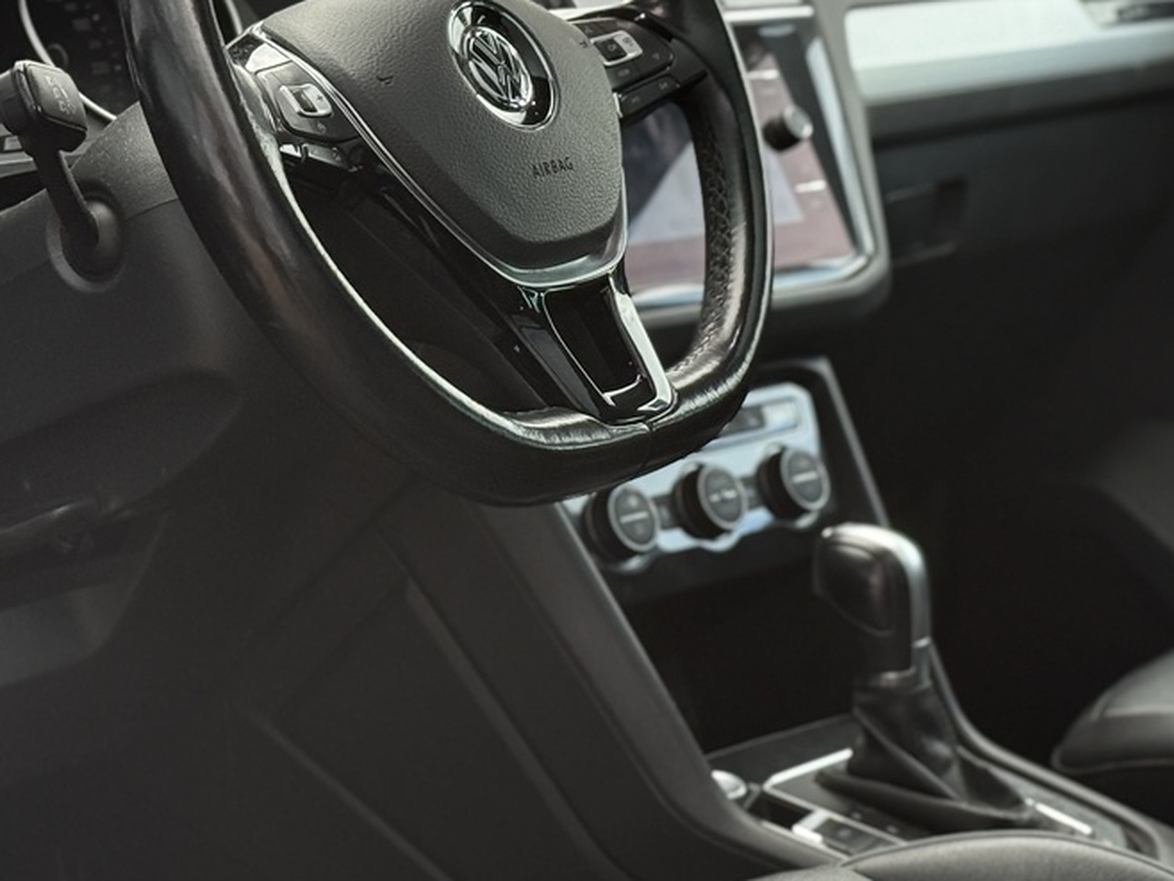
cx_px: 580
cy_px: 341
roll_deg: -1.2
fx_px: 3562
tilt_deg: -12.0
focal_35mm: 105
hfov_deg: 18.7
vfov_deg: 14.1
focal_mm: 6.76
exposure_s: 1/268
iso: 80
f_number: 1.78
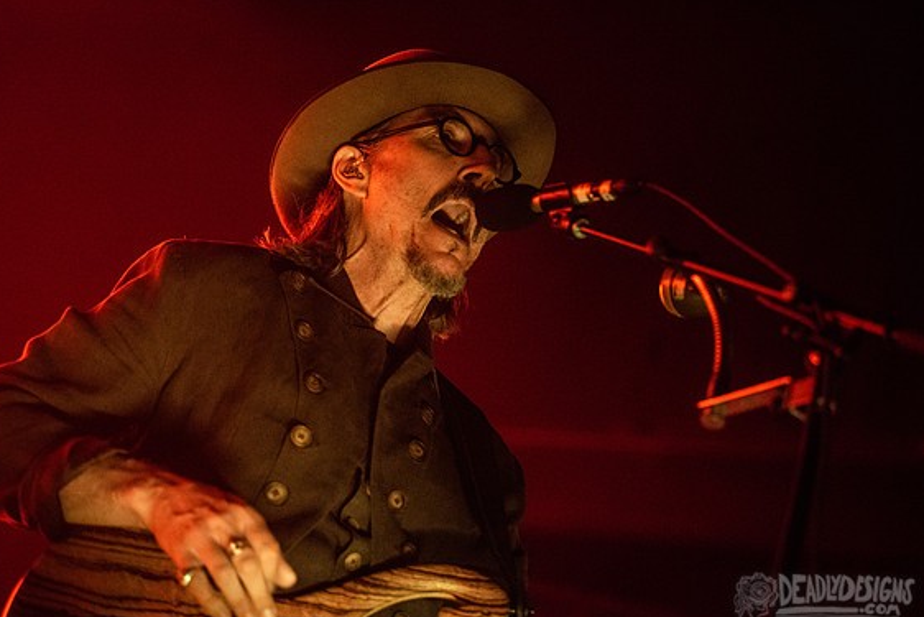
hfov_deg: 20.8
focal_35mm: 98
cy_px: 313
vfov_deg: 14.0
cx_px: 452
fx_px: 2516
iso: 4000
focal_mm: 95
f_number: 3.2
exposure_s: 1/80
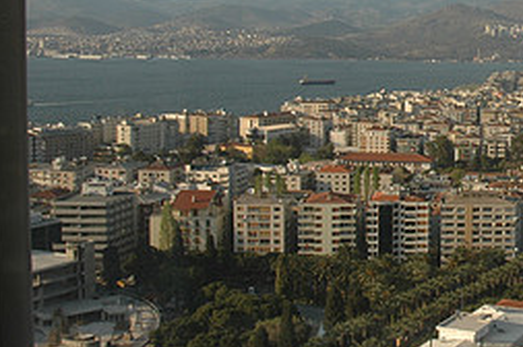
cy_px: 94
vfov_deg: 21.7
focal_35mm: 62
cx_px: 560
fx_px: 900
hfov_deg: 29.5
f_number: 5
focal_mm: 18
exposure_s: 1/400
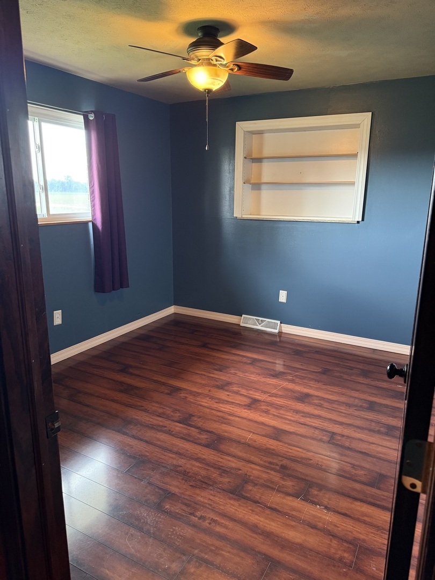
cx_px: 218
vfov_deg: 71.6
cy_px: 290
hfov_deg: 56.8
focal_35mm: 24
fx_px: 402
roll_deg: -1.3
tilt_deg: -12.3
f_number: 1.78
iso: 500
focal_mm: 6.76
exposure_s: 1/60
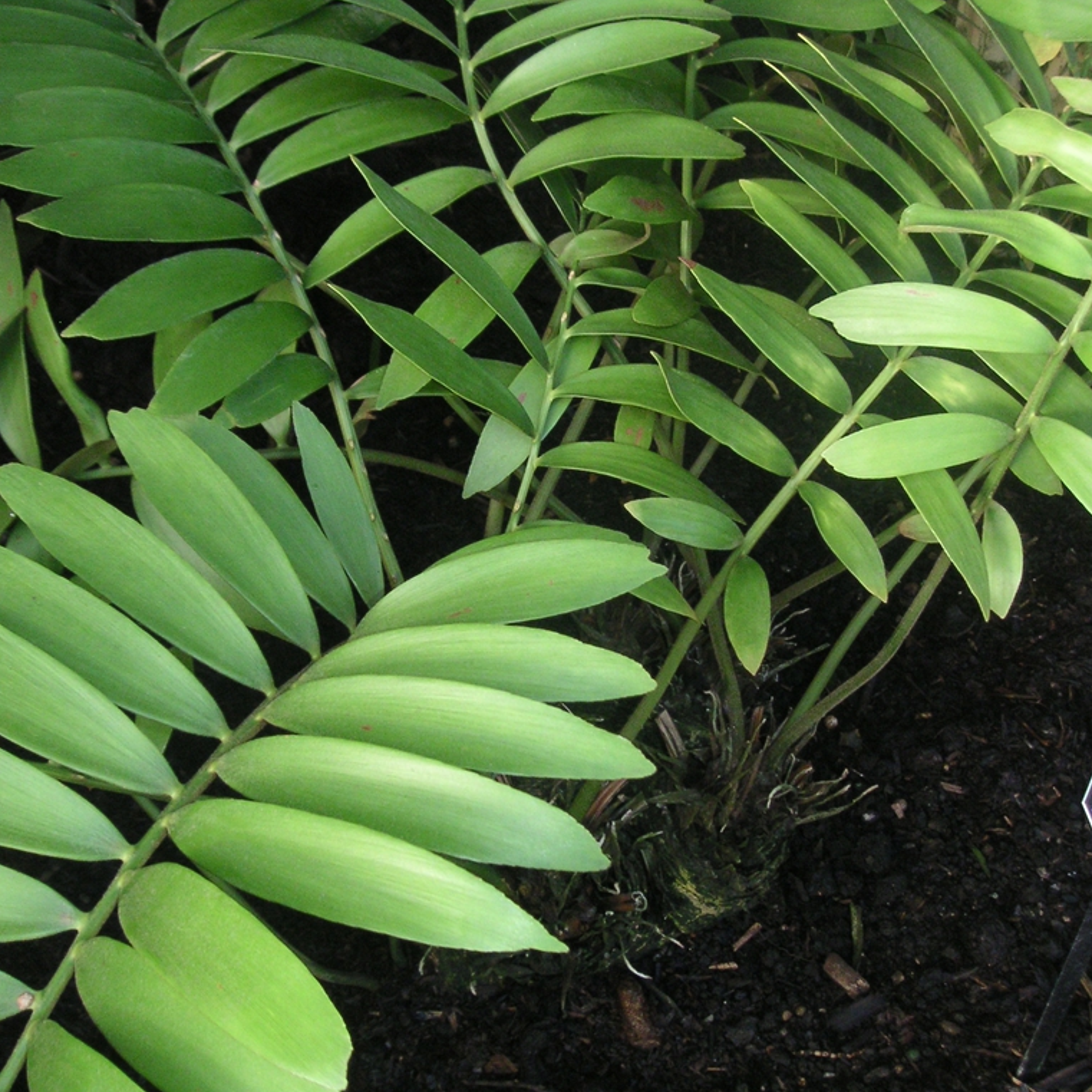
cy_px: 547
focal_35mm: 44
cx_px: 555
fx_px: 1570
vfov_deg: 38.3
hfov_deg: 38.3
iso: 160
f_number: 2.8
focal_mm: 5.7
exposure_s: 1/45
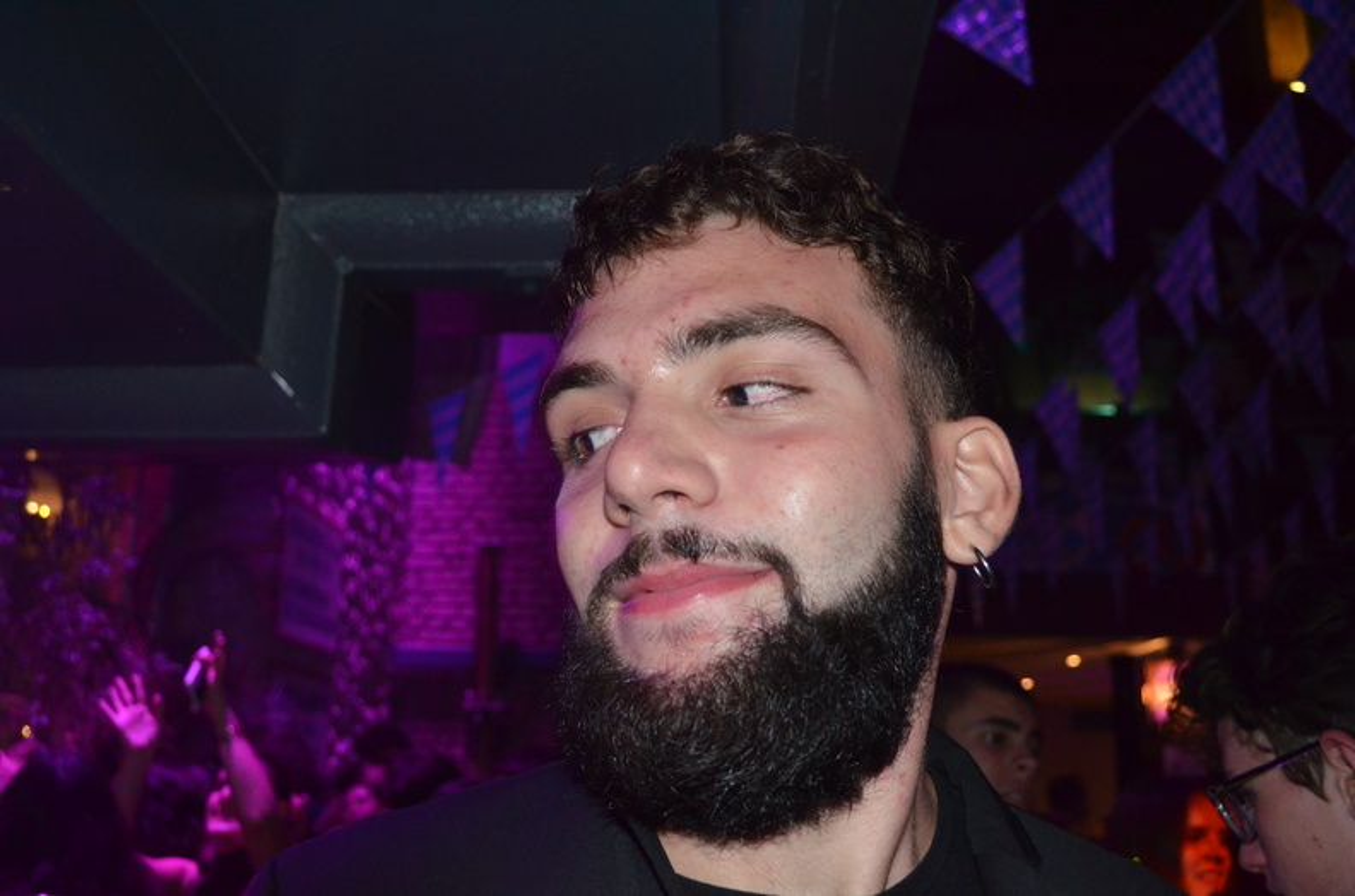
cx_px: 678
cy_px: 448
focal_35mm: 36
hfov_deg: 53.2
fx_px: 1352
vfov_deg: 36.7
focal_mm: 24
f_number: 4
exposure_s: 1/60
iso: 2500
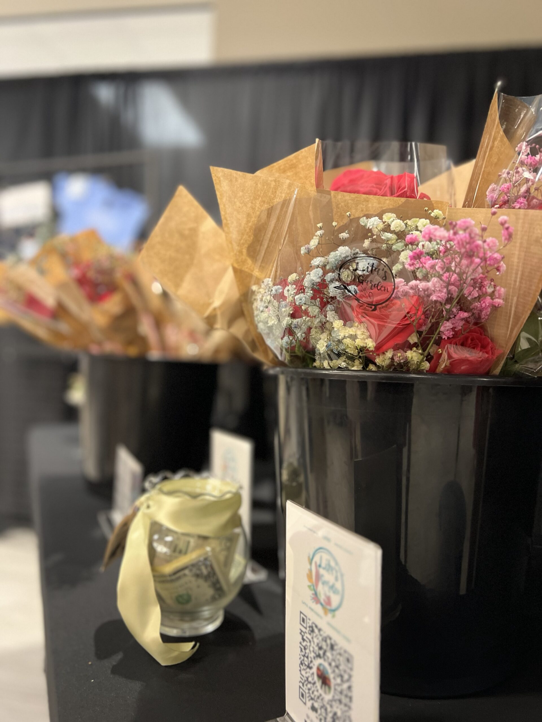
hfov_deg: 53.1
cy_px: 361
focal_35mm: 26
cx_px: 271
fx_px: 543
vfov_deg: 67.3
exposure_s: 1/60
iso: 320
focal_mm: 5.7
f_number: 1.5
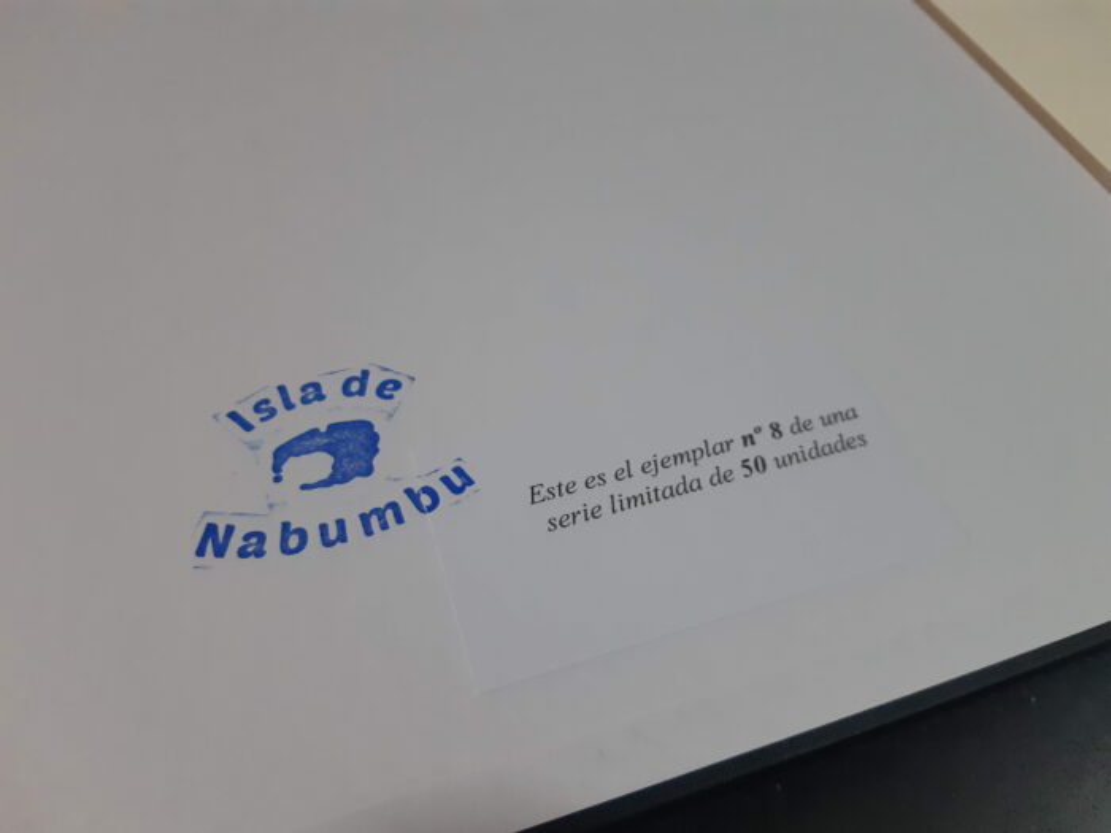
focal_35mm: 26
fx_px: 834
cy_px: 416
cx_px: 556
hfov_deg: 67.3
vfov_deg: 53.1
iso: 200
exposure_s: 1/50
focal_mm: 3.93
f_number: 1.7
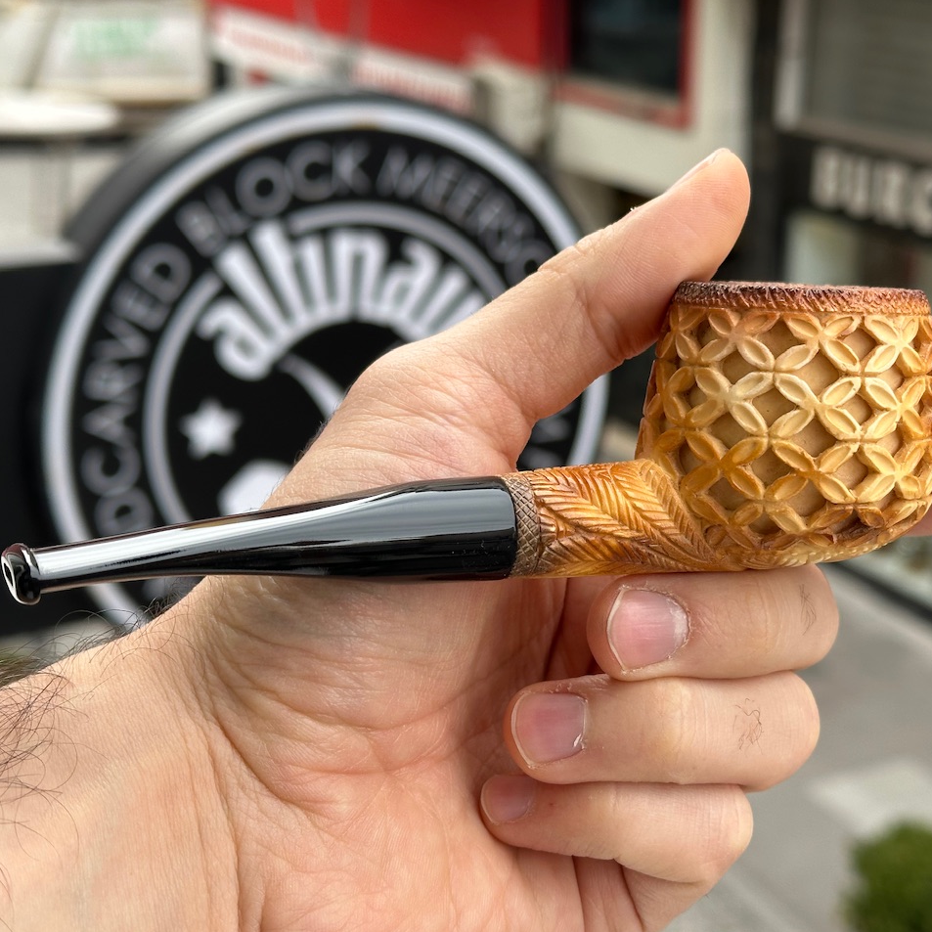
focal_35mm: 57
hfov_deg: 30.0
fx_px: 1736
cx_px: 509
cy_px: 466
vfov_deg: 30.0
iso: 64
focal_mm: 6.86
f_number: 1.78
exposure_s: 1/414
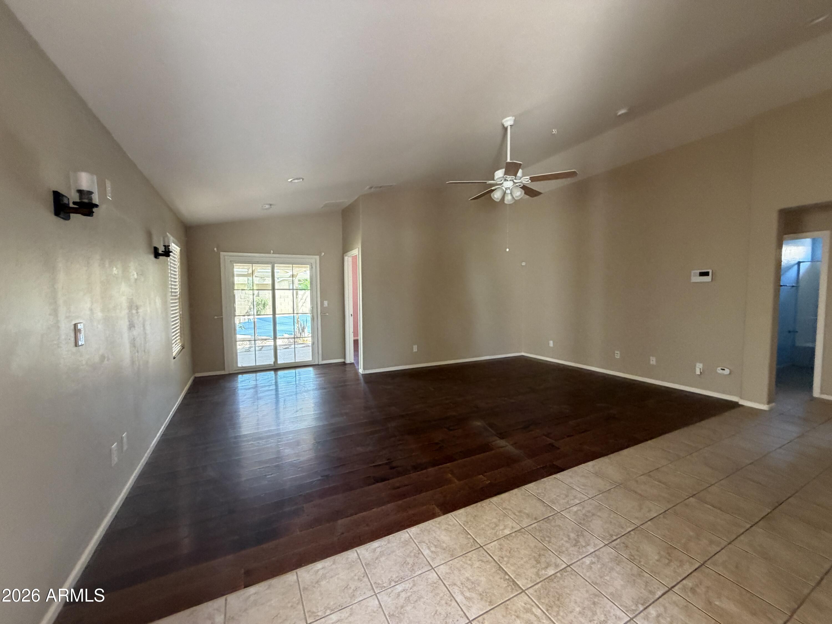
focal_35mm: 14
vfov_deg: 85.7
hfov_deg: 102.1
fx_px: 336
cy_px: 312
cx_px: 416
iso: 320
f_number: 2.2
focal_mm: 2.22
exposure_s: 1/66
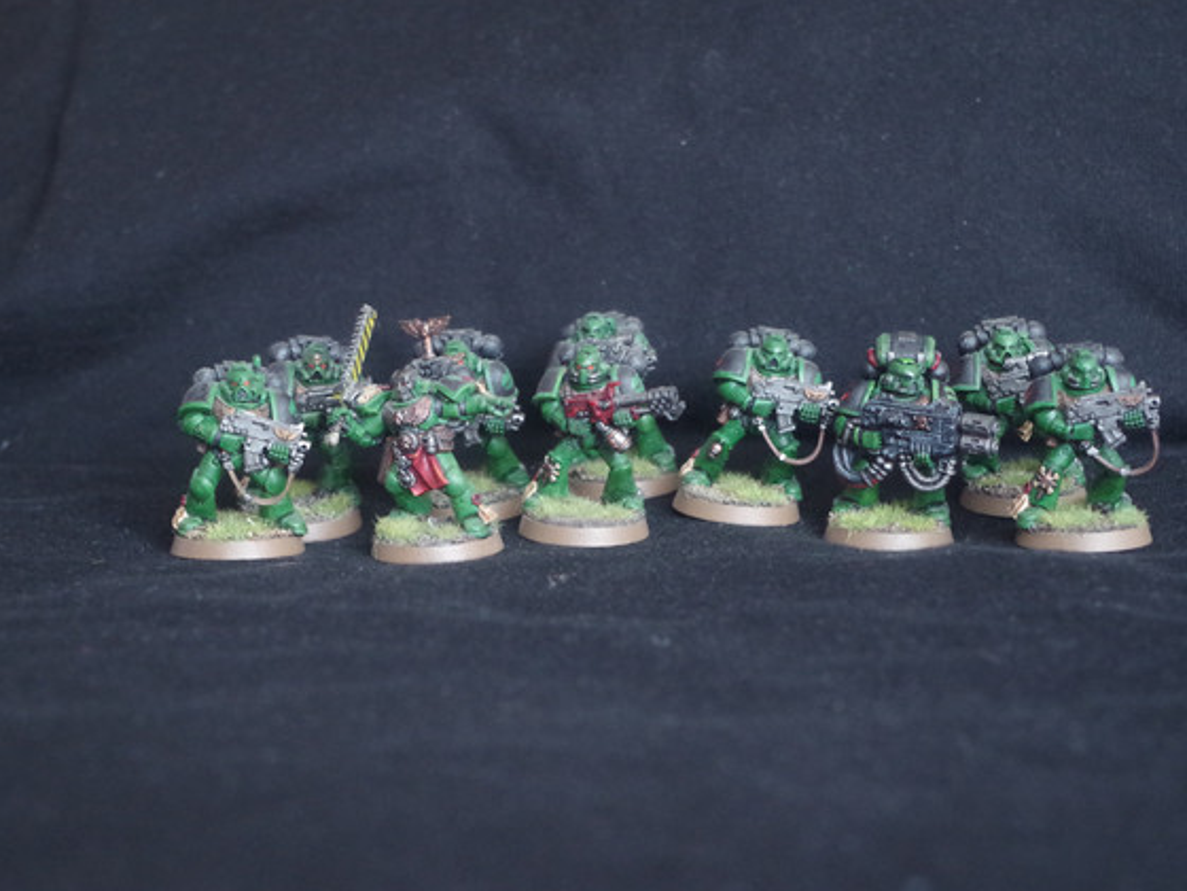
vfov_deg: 16.4
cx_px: 594
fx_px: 3086
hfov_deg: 21.8
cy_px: 446
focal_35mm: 90
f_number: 7.1
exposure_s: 1/8
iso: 3200
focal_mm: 55
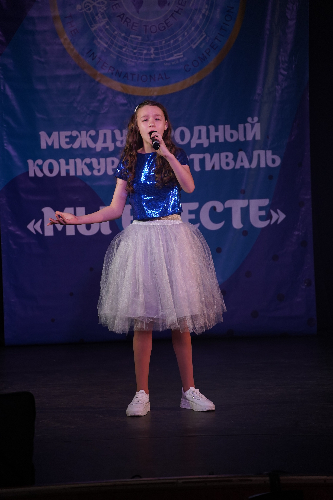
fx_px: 2581
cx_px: 166
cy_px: 250
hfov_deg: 7.4
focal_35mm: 186
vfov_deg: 11.1
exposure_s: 1/250
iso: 1600
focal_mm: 186
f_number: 5.6
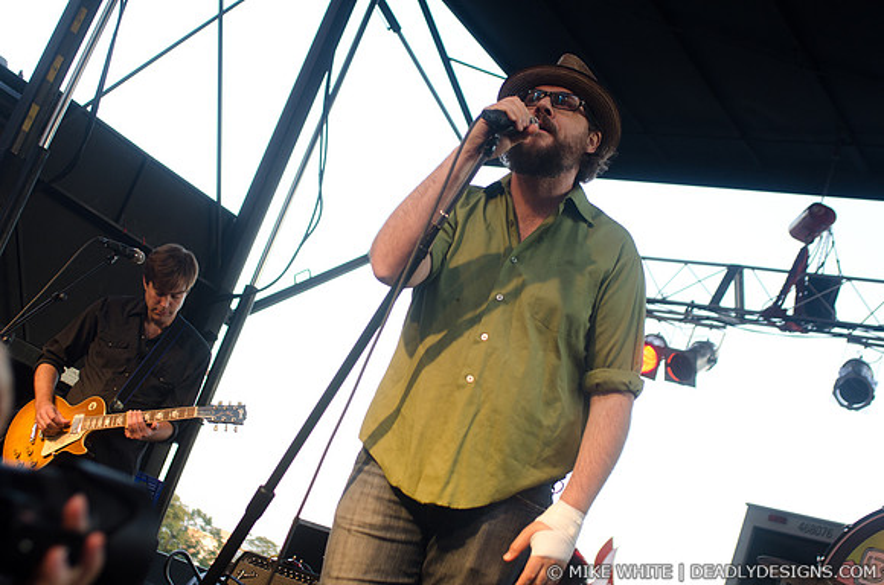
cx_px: 442
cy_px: 292
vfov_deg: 25.6
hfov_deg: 37.9
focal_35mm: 52
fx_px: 1286
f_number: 3.5
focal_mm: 35
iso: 400
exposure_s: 1/200
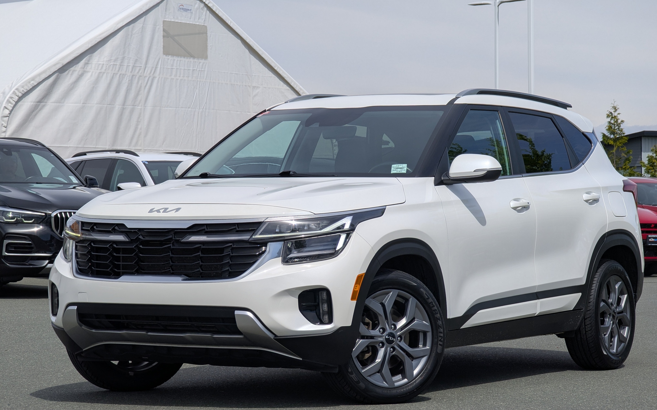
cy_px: 243
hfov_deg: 18.4
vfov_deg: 11.6
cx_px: 329
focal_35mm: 113
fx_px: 2023
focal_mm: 19
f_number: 3.5
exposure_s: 1/1066
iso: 32
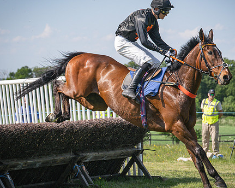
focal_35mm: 148
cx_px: 120
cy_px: 94
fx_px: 1028
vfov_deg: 10.4
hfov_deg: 13.0
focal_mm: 70
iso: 400
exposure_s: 1/3200
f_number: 4
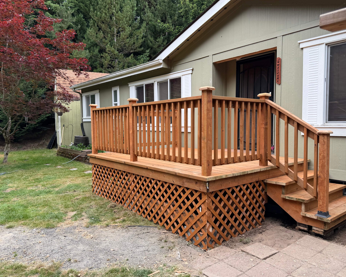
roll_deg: +1.1
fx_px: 266
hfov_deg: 66.0
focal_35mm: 26
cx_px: 184
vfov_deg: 54.9
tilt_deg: -2.9
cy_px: 142
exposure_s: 1/539
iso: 80
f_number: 1.78
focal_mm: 6.76
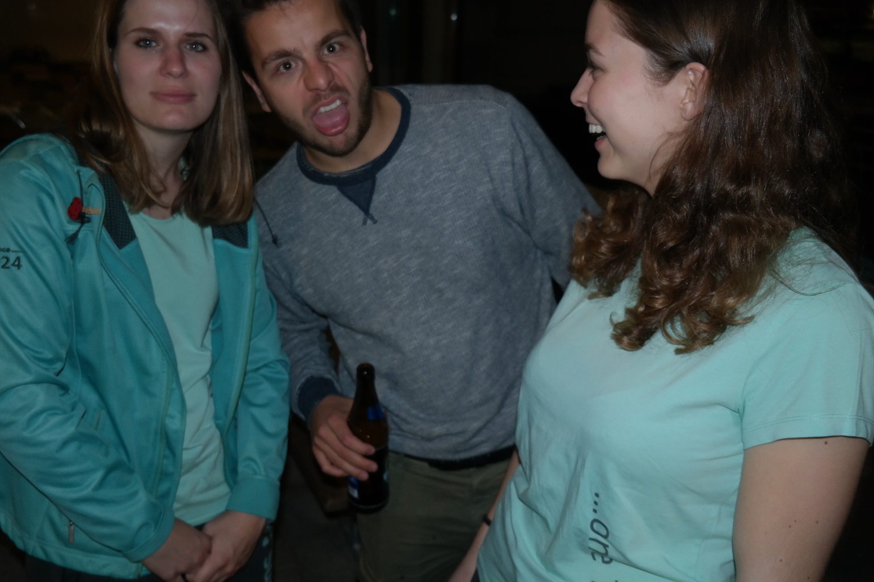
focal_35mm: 34
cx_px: 433
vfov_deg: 38.9
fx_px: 825
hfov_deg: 55.8
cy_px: 284
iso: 400
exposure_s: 1/40
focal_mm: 22
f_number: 4
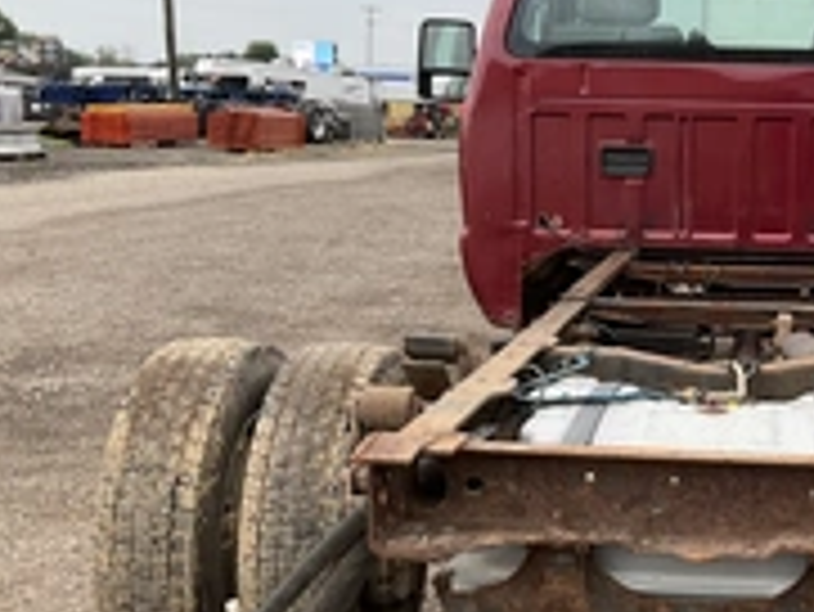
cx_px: 774
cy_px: 410
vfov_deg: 22.9
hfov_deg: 28.7
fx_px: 1506
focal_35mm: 64
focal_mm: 3
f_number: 1.8
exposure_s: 1/302
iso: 25
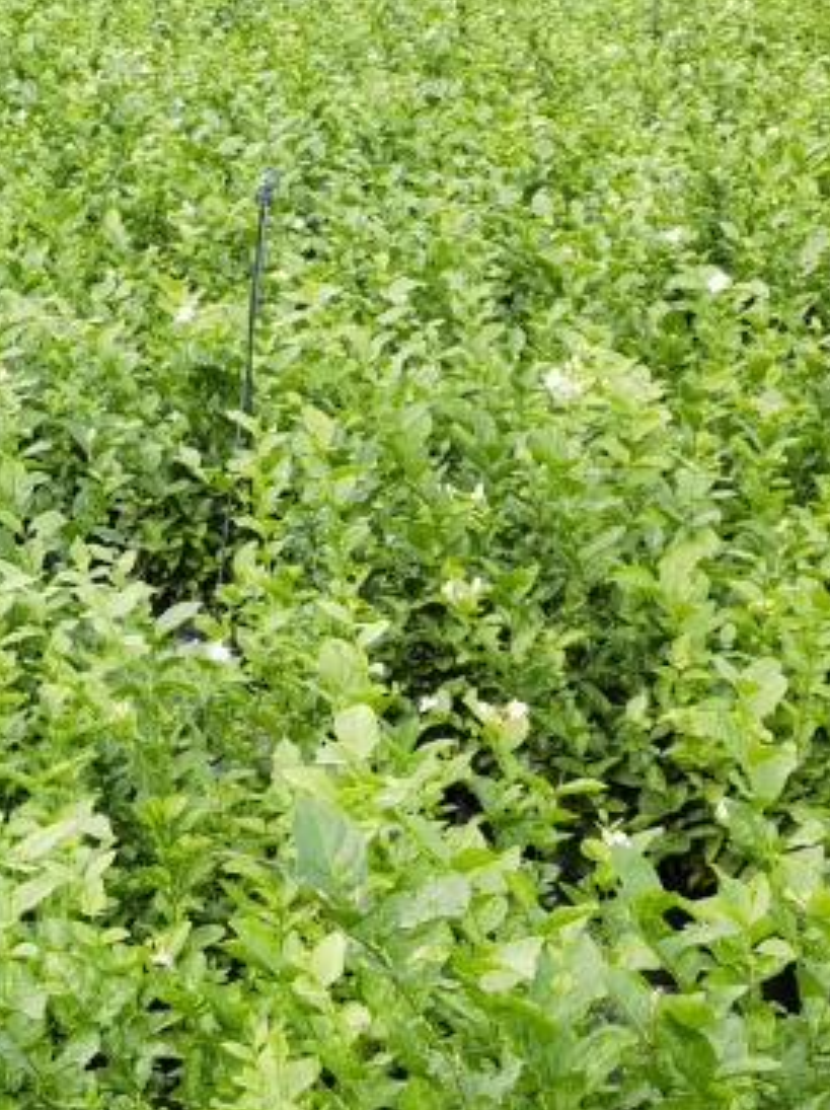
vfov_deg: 22.7
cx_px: -21
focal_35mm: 79
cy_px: 1352
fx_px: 2530
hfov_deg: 18.1
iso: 50
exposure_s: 1/419
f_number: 1.9
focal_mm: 6.67
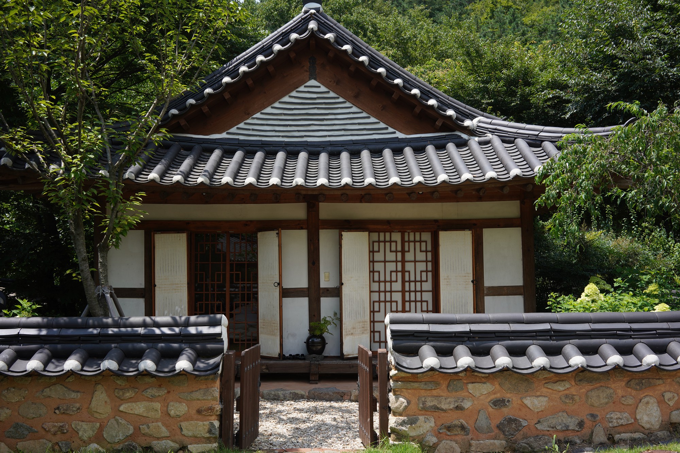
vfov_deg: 37.9
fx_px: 661
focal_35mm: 35
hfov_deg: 54.4
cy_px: 226
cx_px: 340
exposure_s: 1/100
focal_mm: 35
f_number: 10
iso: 100
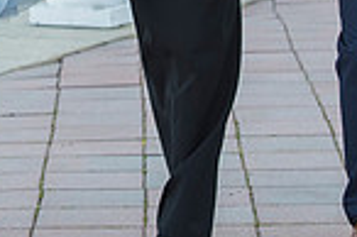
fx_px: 2823
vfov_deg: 4.8
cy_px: -158
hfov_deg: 7.2
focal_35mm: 285
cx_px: 51
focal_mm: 70
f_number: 4
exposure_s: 1/800
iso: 800
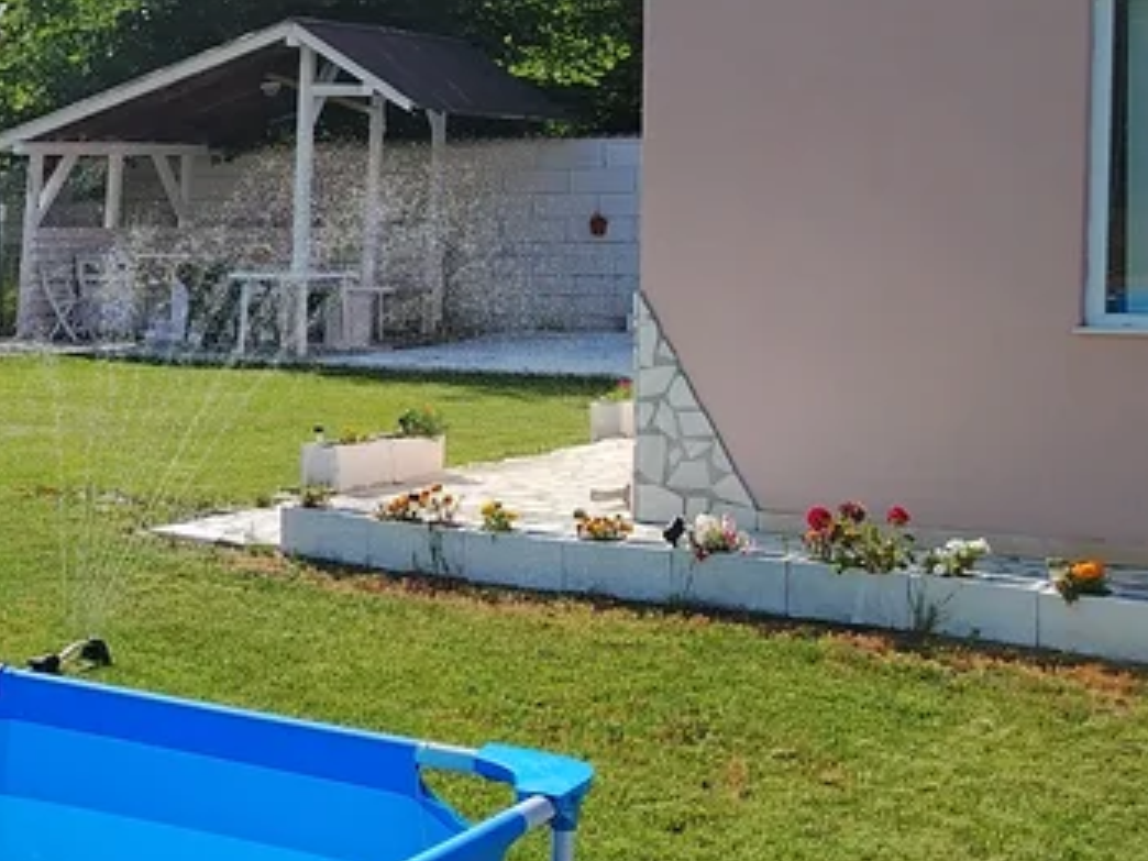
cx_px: -267
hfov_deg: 25.1
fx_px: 2288
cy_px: 350
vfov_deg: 21.3
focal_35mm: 69
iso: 100
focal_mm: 5.25
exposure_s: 1/1300
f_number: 1.75
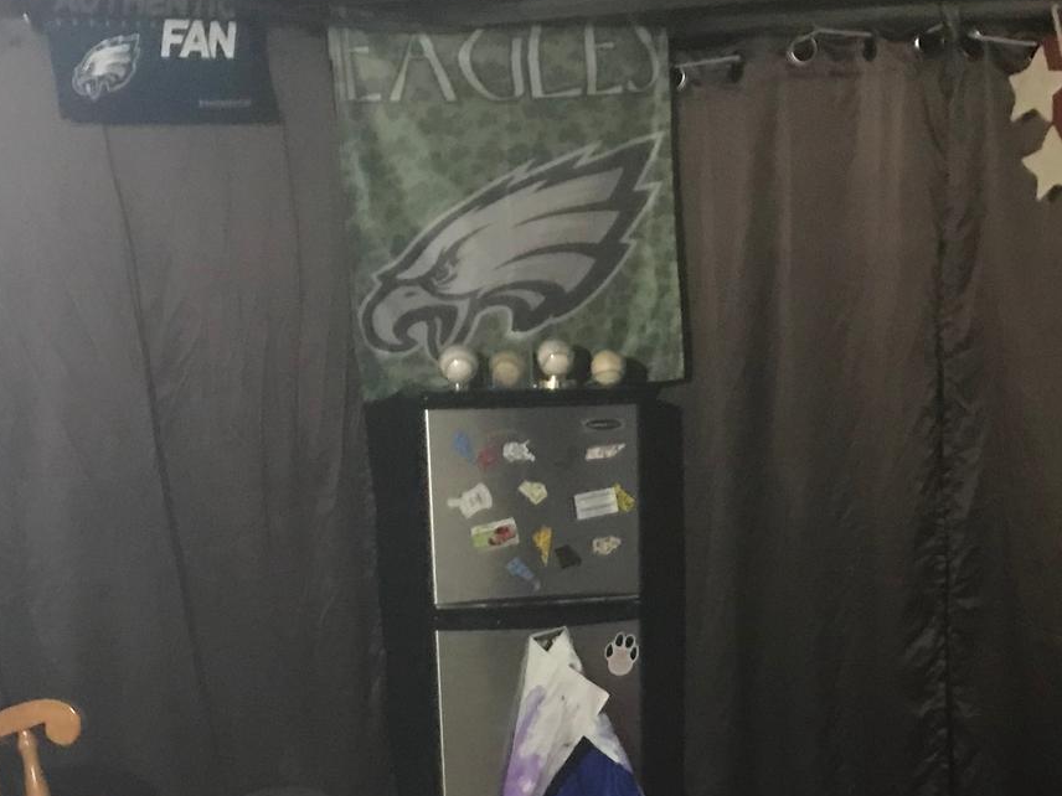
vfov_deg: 20.6
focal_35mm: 67
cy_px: 934
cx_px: 666
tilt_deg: -18.7
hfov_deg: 28.9
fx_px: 2056
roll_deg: +0.7
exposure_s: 1/4
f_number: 1.8
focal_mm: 3.99
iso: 80
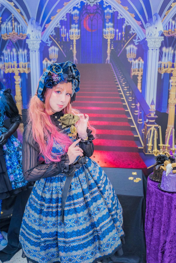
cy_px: 132
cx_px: 88
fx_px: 257
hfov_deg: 37.9
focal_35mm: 35
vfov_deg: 54.4
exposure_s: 1/250
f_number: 2.8
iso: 1000
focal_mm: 35
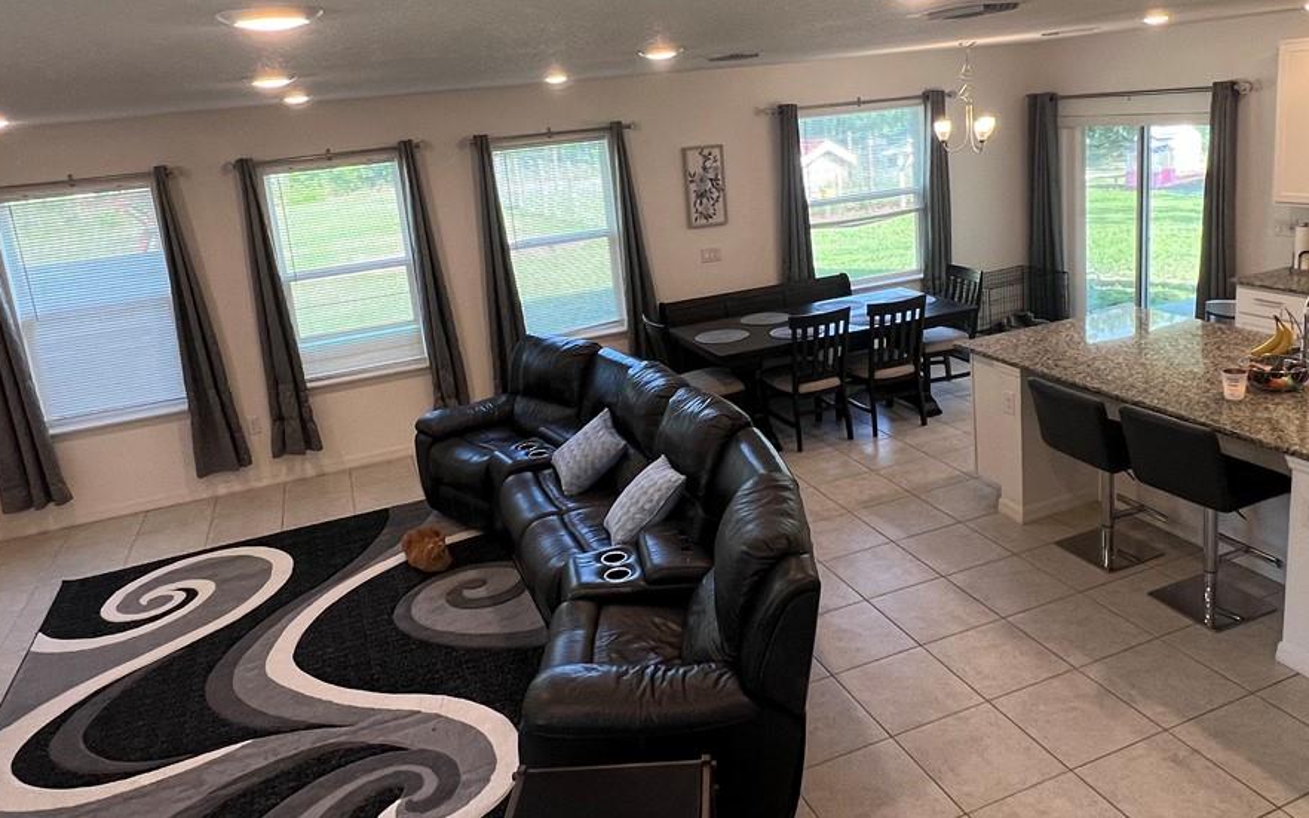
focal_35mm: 25
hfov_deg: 72.5
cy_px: 309
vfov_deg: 48.8
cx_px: 693
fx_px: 892
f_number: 1.8
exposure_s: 1/120
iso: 125
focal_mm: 1.57
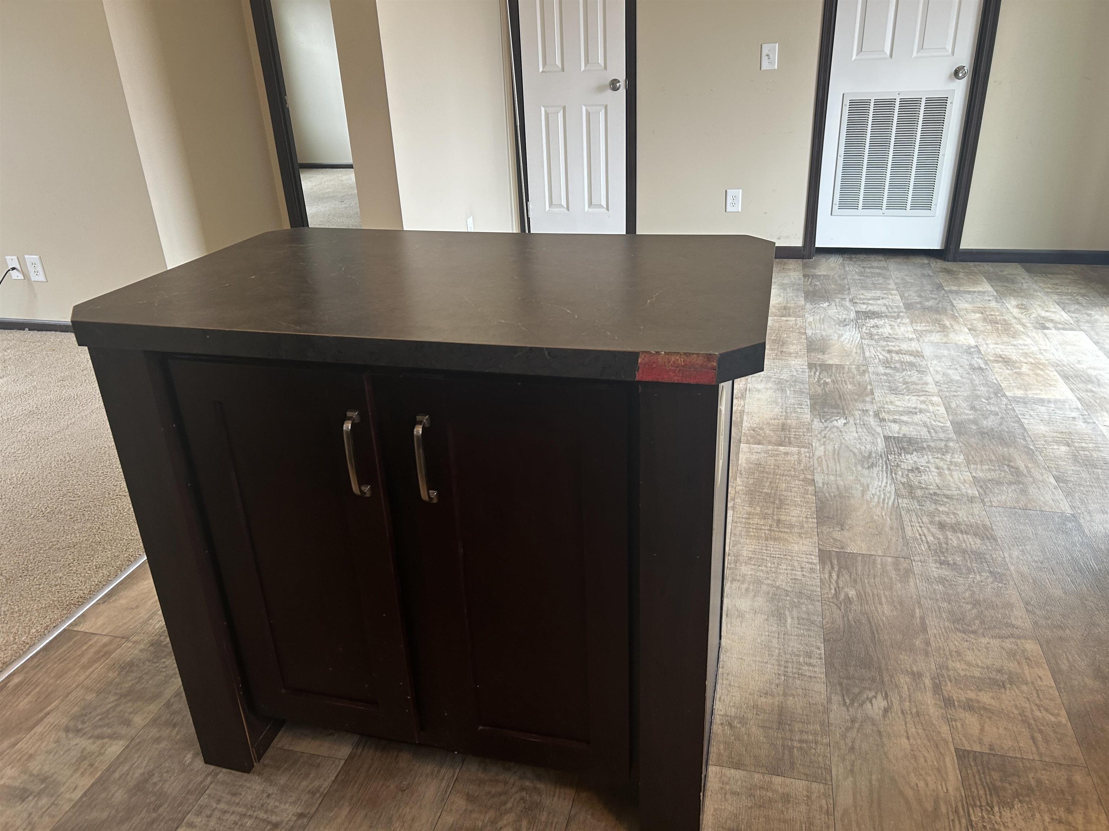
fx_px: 833
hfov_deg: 67.3
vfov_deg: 53.1
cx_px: 554
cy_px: 416
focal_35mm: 26
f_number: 1.5
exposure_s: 1/60
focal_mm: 5.7
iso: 80
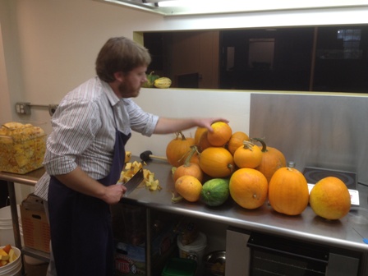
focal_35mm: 35
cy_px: 138
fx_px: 372
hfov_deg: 52.6
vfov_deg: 40.7
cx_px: 184
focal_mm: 4.28
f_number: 2.4
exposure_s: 1/20
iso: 50
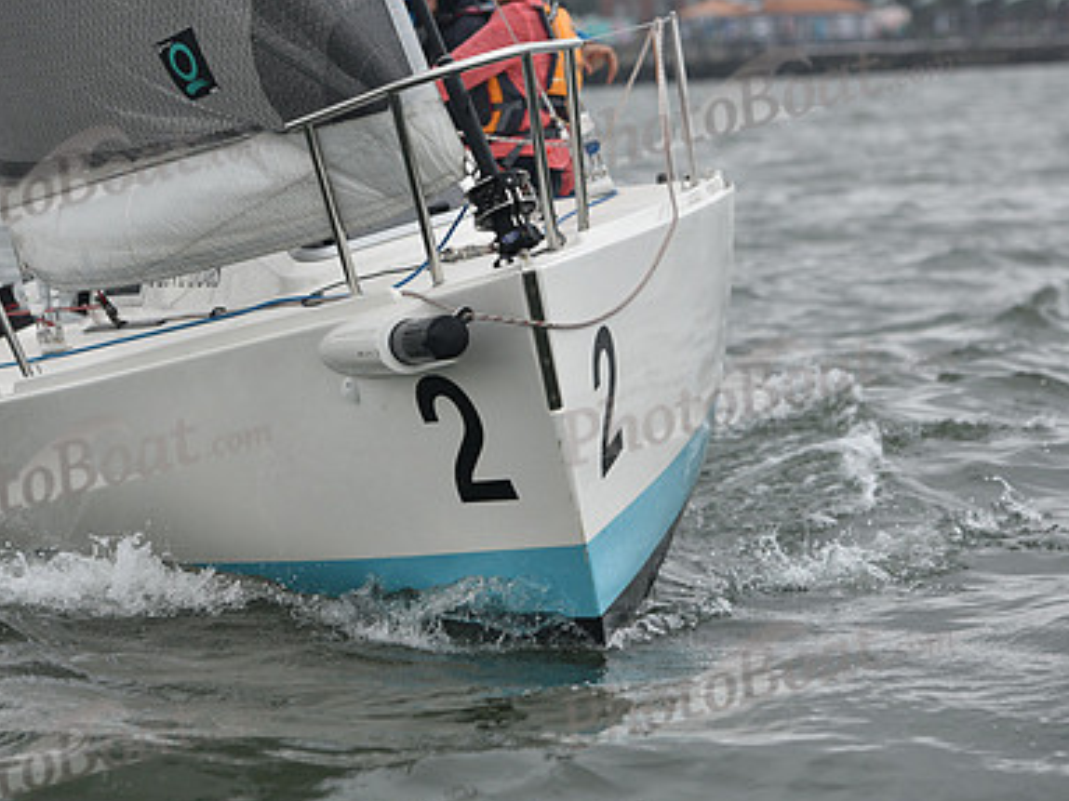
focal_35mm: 169
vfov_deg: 8.8
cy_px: 289
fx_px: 5217
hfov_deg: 11.7
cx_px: 419
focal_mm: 116
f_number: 4
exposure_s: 1/800
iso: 320
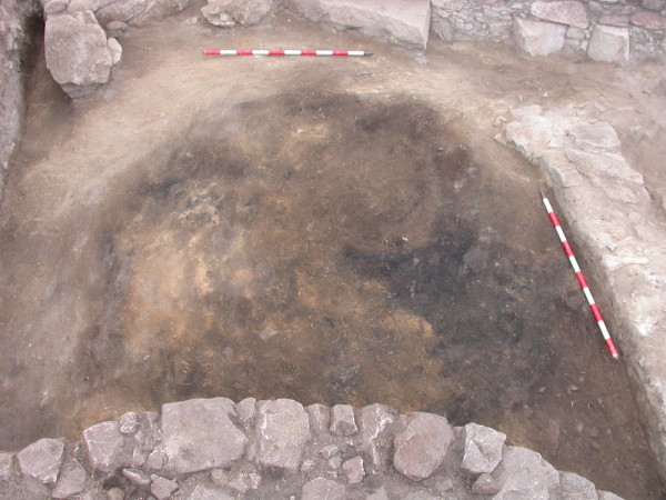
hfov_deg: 49.0
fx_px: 731
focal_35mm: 38
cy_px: 250
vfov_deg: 37.7
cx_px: 333
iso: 100
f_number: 3.7
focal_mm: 7.85
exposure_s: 1/75.4
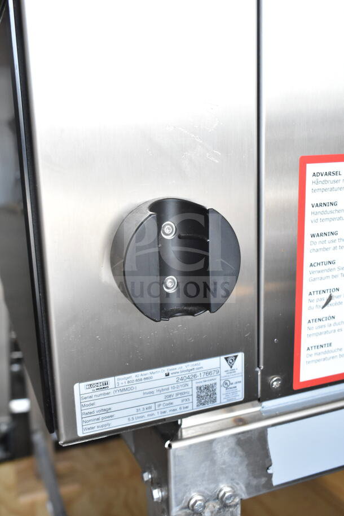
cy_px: 258
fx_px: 537
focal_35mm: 38
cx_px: 172
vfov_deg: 51.3
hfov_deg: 35.5
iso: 1600
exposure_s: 1/160
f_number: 6.3
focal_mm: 25
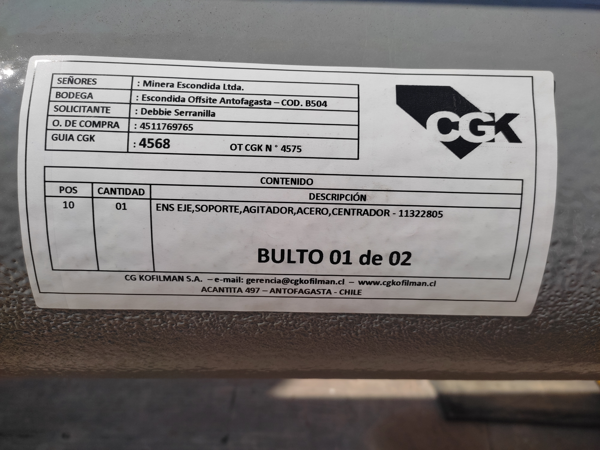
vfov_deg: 53.1
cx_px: 300
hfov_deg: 67.3
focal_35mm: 26
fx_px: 451
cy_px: 225
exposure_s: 1/3138
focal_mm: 4.74
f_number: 1.79
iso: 100
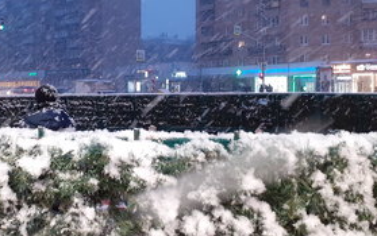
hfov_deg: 47.4
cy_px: 94
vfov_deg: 31.2
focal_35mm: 41
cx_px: 126
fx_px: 422
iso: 200
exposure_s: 1/33
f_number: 1.9
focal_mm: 3.6
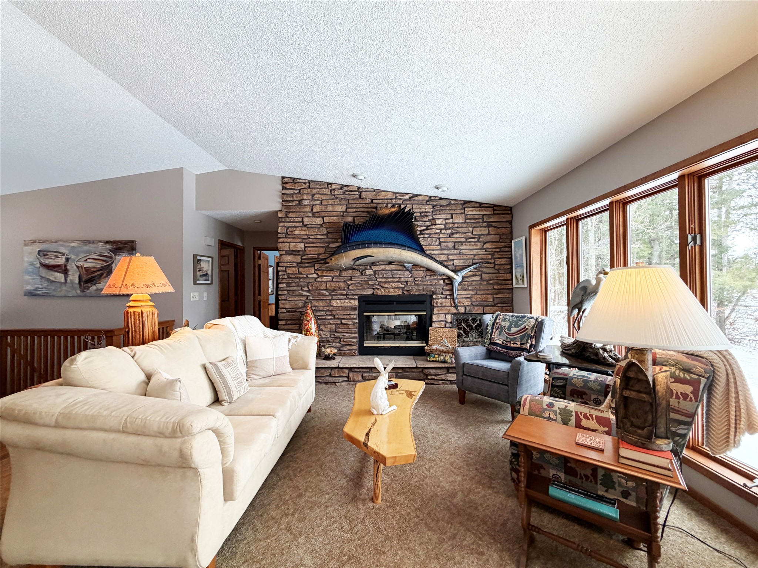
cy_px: 284
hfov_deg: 102.1
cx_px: 379
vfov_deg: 85.7
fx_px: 307
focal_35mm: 14
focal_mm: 2.22
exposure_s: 1/120
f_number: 2.2
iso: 200
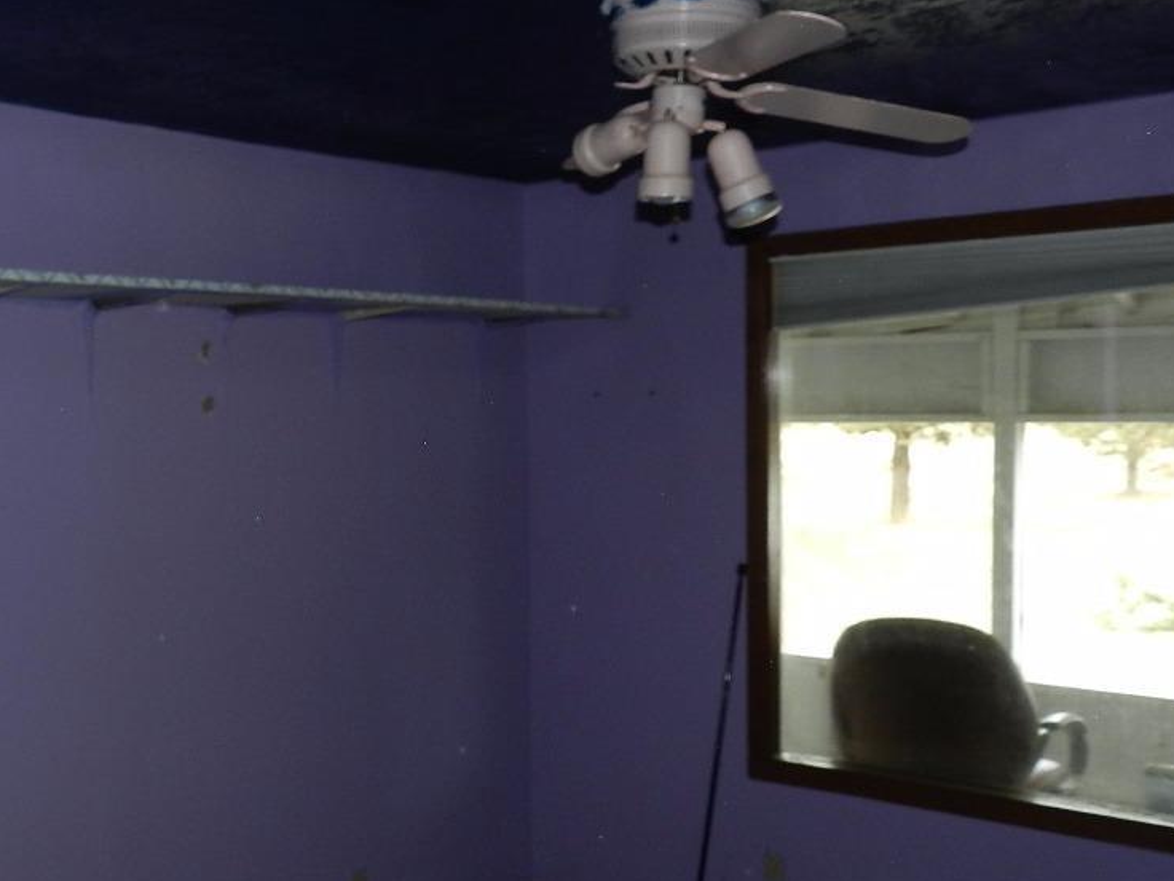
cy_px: 480
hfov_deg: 46.0
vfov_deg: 35.9
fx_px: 1357
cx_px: 380
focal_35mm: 40
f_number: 3.4
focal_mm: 4
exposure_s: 1/30
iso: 200
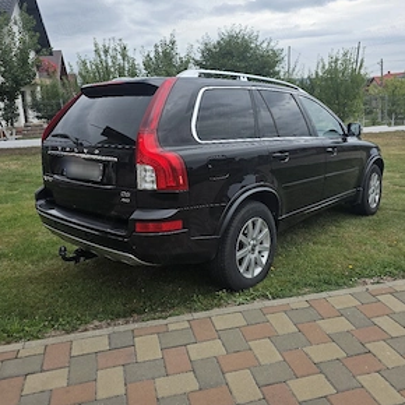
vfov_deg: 56.7
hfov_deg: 57.3
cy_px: 154
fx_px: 371
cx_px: 207
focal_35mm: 28
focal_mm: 6.3
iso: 80
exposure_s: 1/5000
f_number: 1.7
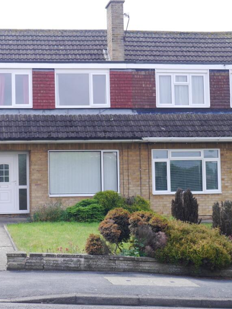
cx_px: 26
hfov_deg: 21.5
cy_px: 154
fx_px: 599
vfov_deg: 29.0
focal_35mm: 67
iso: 160
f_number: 7.1
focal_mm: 25
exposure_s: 1/160
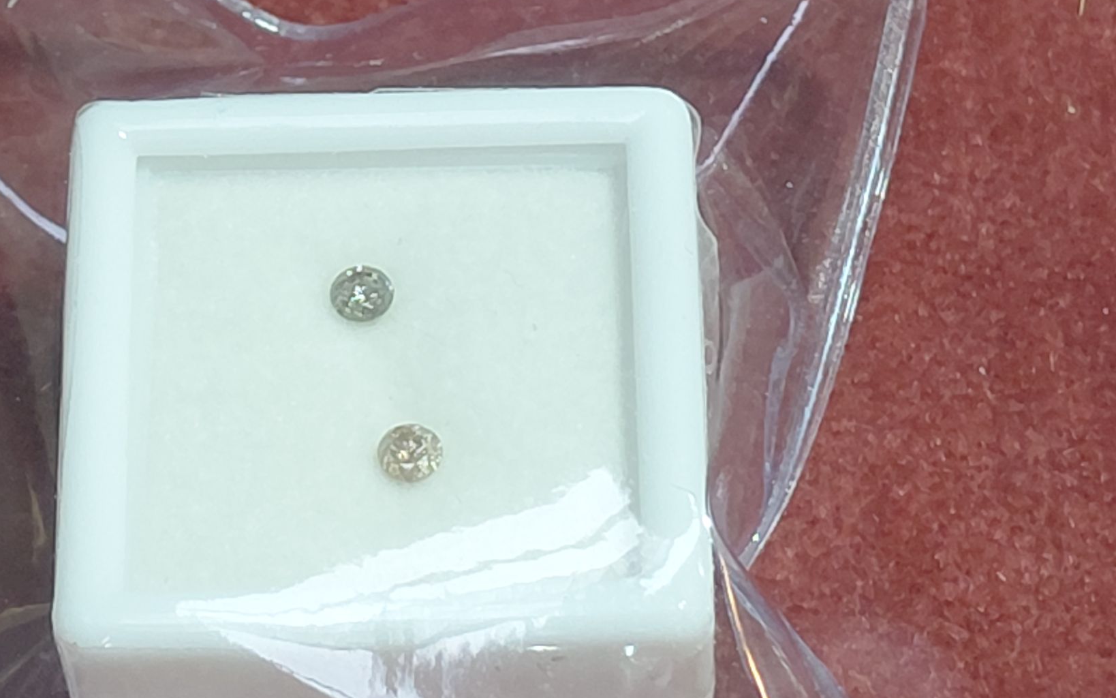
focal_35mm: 33
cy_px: 371
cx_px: 464
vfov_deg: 38.3
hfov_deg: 57.8
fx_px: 1004
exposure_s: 1/120
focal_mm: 4.69
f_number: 1.8
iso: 200
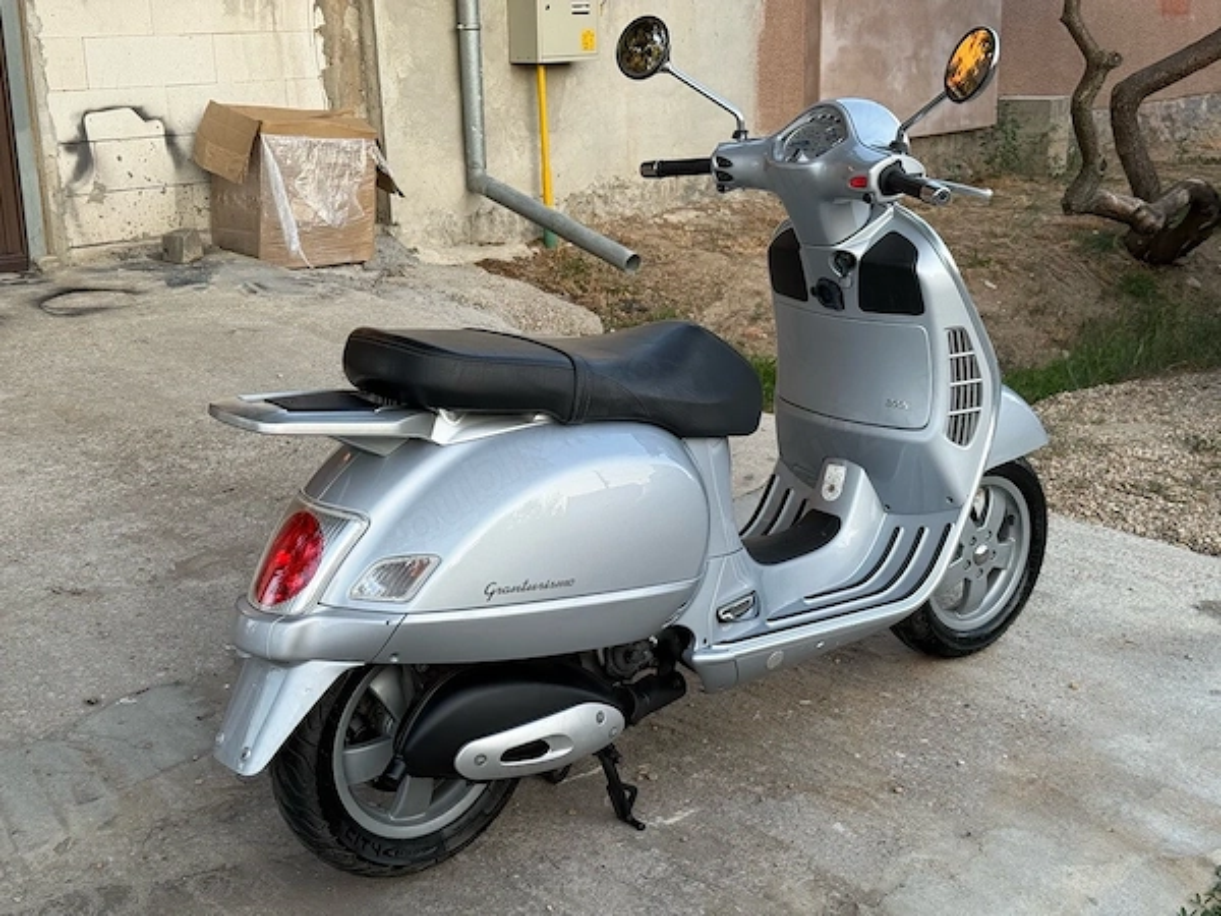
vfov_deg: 30.3
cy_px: 458
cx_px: 610
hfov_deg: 39.7
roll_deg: +1.2
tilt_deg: -14.9
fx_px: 1693
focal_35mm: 48
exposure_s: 1/133
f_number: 1.78
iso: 50
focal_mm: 6.76
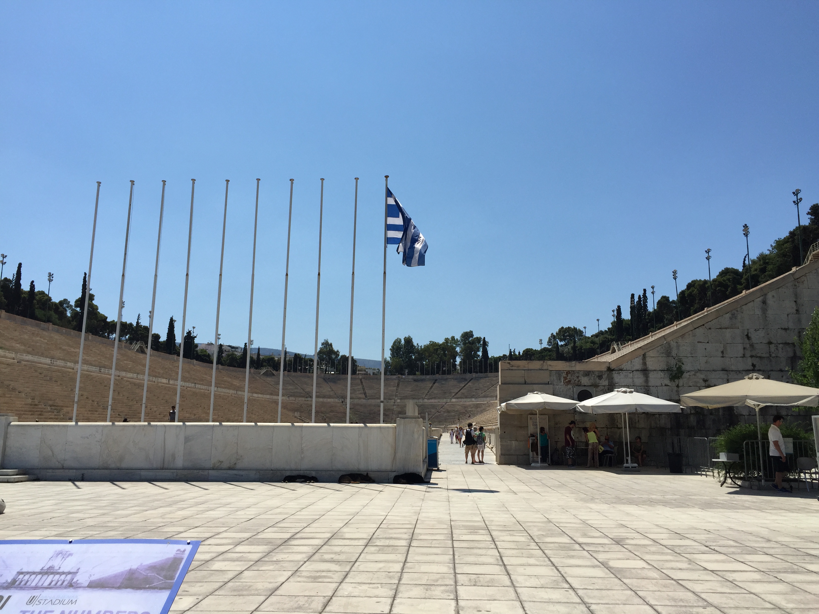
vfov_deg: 48.2
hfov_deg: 61.7
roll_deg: -0.1
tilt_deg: +10.7
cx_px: 410
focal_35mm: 29
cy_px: 307
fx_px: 686
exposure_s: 1/4405
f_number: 2.2
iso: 32
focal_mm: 4.15
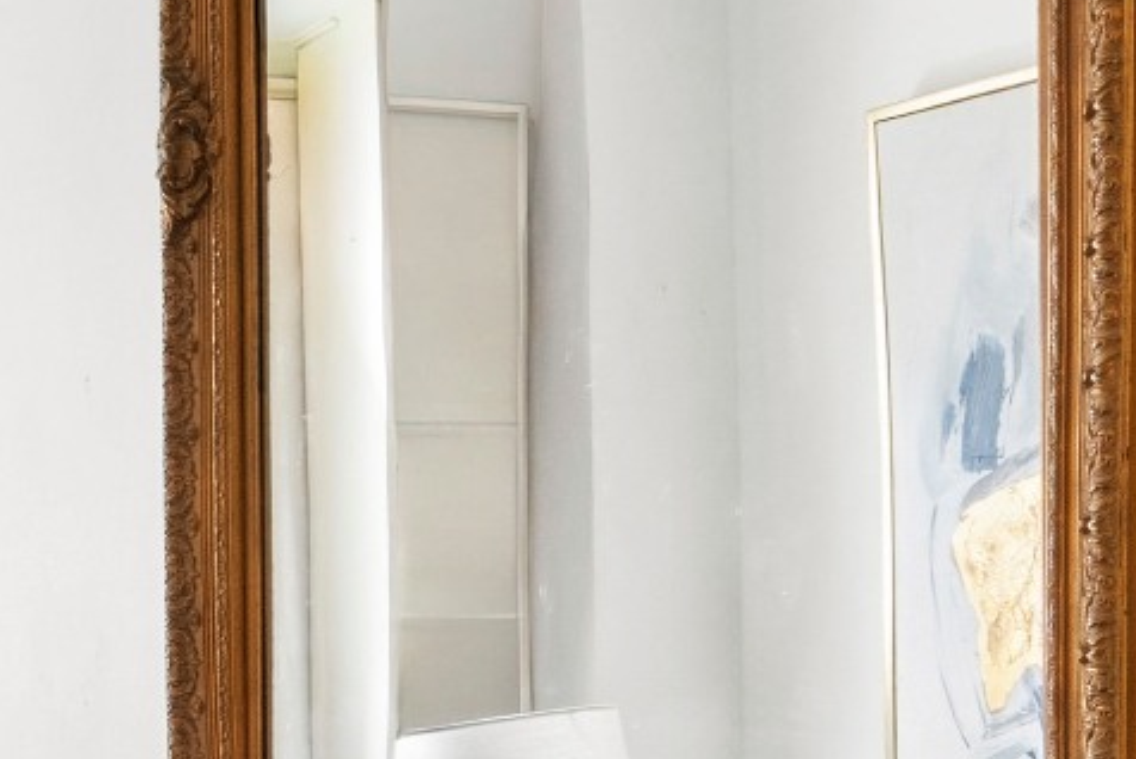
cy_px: 783
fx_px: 3220
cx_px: -124
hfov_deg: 19.2
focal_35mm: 102
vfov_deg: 13.2
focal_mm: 15
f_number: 13
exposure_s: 2.5
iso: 160
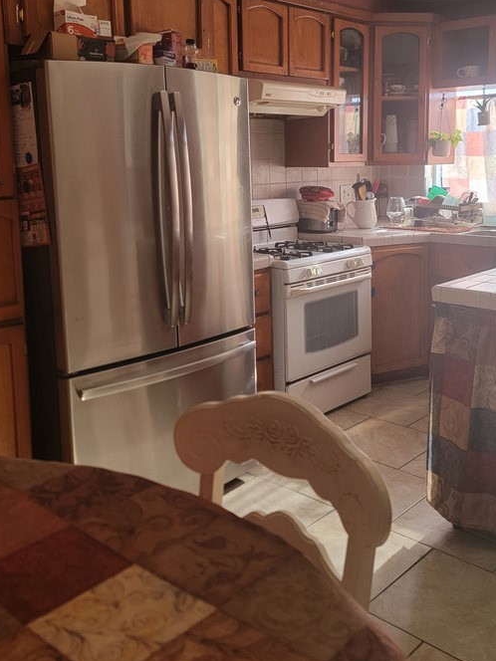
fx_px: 707
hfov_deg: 38.4
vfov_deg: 49.7
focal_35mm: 37
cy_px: 253
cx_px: 307
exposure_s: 1/120
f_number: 1.8
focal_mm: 6.7
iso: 80
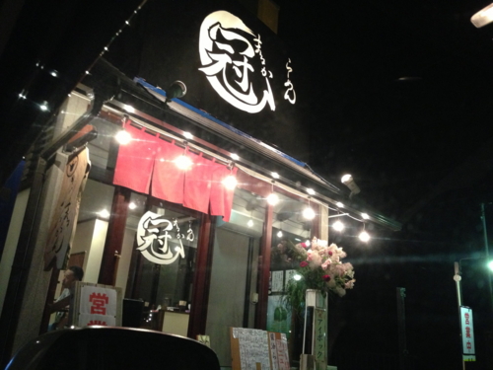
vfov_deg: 42.9
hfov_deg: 55.4
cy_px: 185
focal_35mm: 33
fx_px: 470
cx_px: 246
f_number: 2.4
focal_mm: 4.13
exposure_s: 1/17
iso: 400
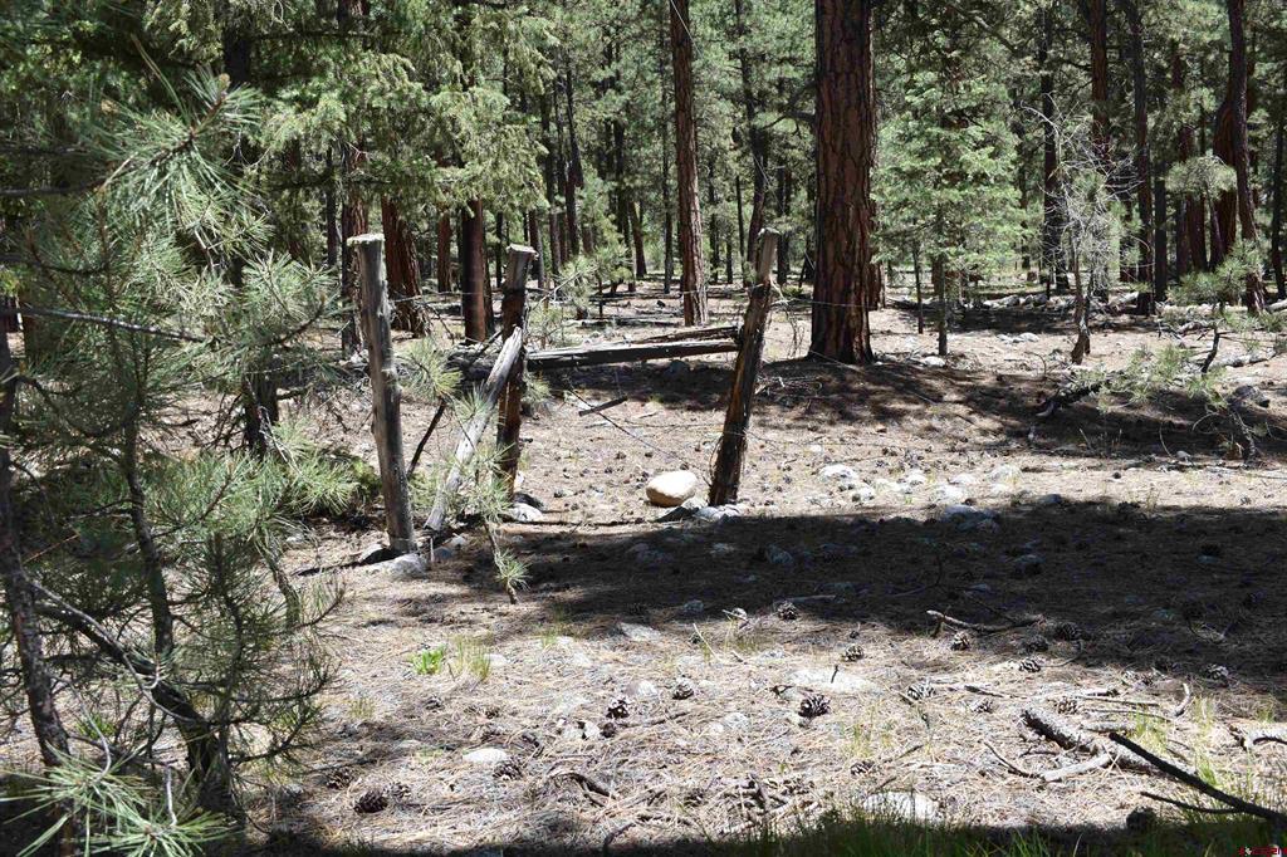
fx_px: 1287
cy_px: 428
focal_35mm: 36
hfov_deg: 53.1
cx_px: 644
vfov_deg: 36.8
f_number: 8
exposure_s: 1/250
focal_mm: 24
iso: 200
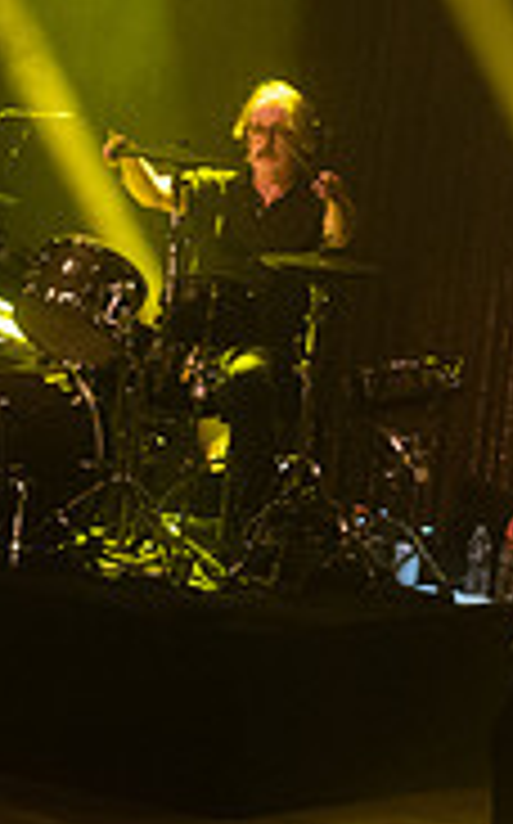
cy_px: 221
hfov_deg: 4.7
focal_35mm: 279
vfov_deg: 7.5
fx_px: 6256
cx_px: -352
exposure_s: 1/320
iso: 2500
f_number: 4
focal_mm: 80
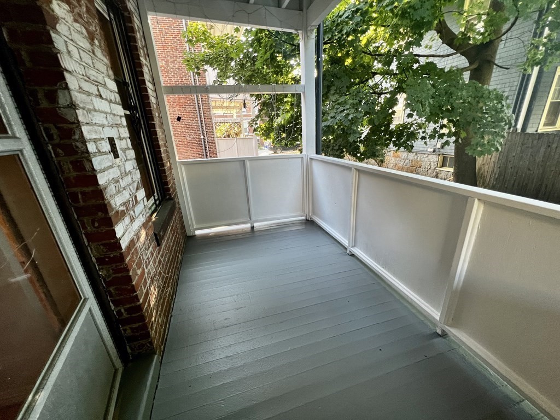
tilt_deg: -20.0
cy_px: 210
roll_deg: +4.1
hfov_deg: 106.2
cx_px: 280
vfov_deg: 89.9
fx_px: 210
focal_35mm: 13
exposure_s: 1/60
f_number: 1.8
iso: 125
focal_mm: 1.57
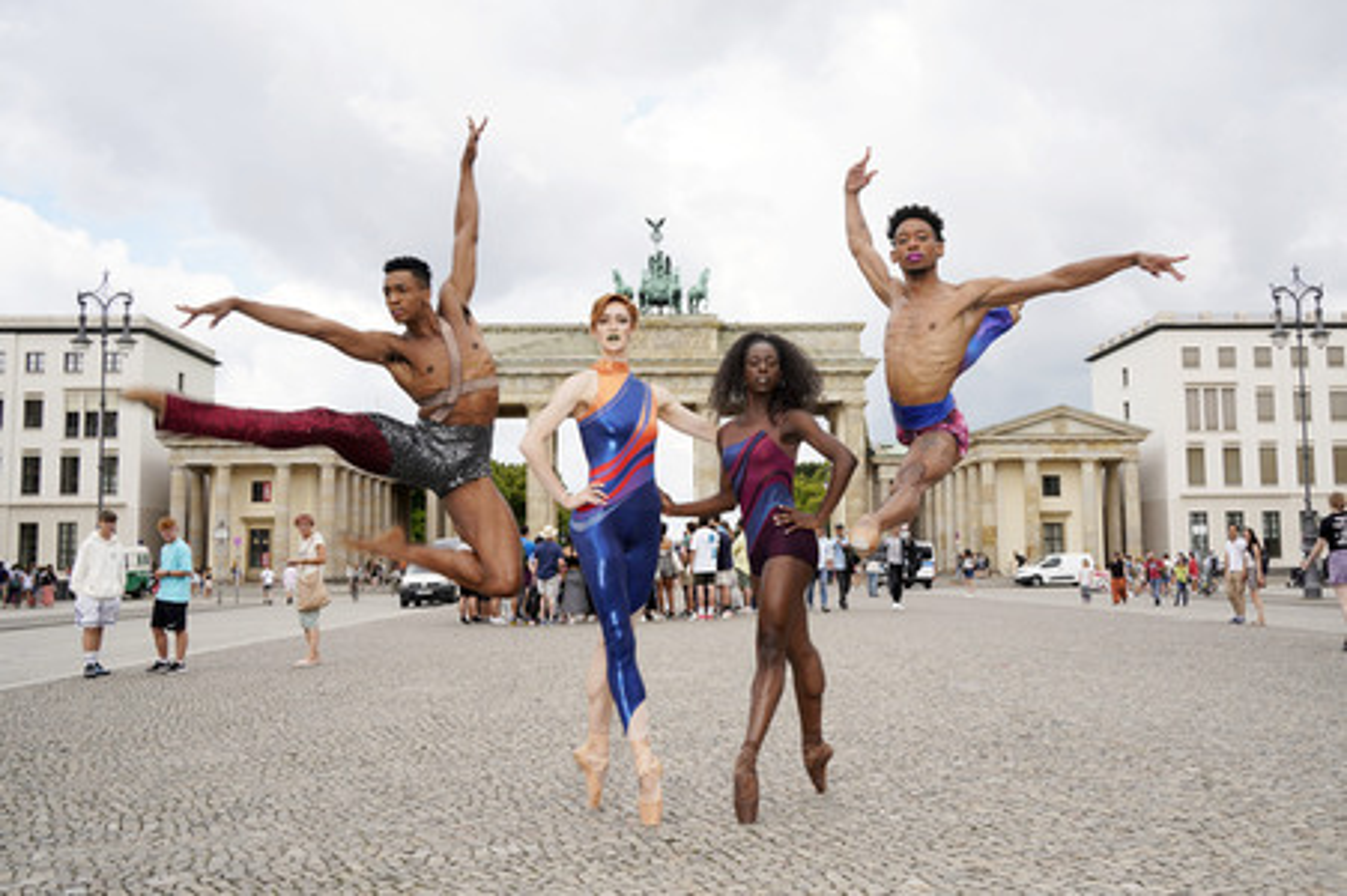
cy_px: 448
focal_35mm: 33
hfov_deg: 57.3
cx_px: 674
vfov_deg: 39.9
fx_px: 1234
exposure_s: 1/160
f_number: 7.1
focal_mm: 33
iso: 100
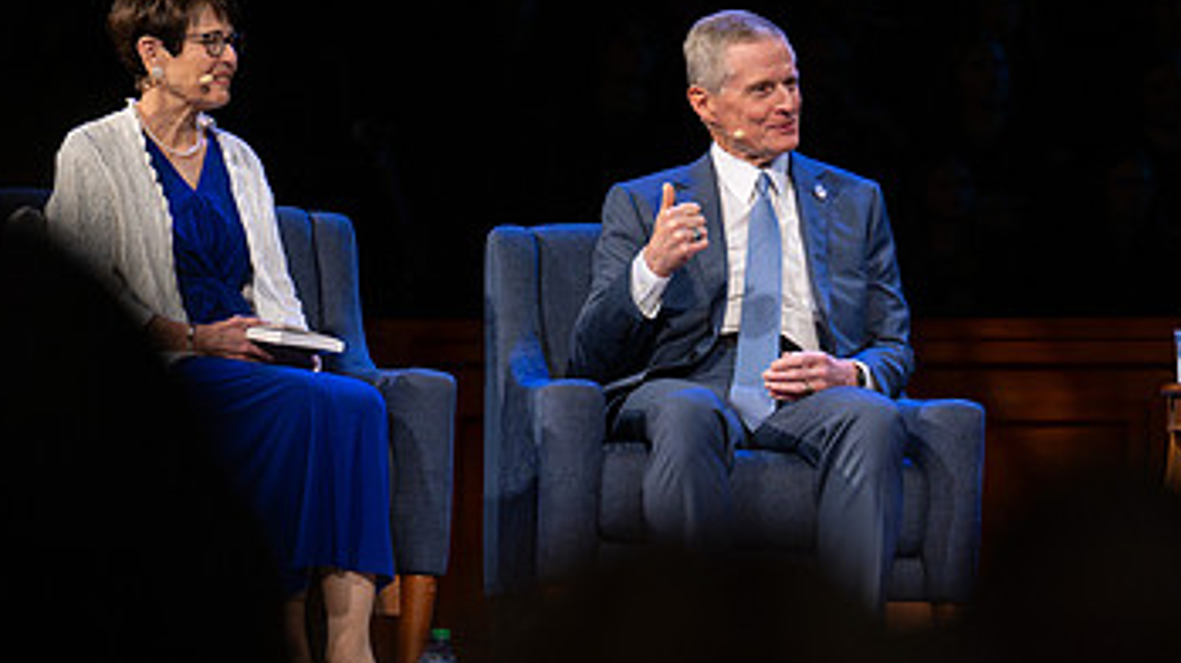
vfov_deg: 4.3
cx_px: 774
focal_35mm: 280
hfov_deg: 7.7
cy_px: 514
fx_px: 8765
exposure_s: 1/320
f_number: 3.5
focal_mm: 145
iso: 1250
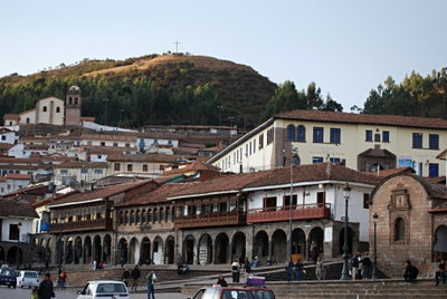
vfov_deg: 16.6
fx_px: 1026
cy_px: 150
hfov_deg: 24.6
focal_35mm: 82
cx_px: 224
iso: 160
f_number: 5.6
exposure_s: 1/125
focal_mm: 55
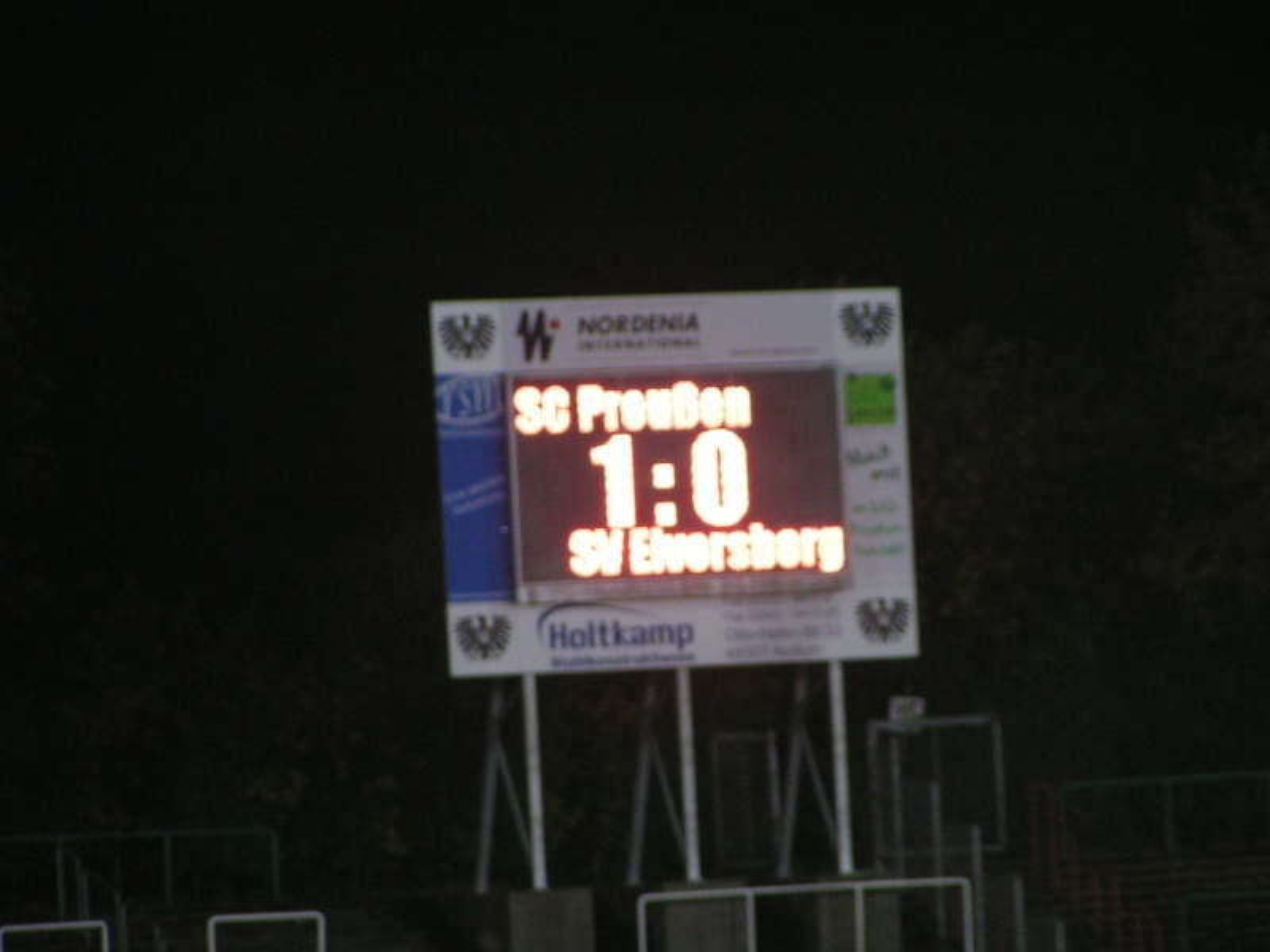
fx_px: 10896
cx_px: 635
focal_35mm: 297
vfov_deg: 5.0
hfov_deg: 6.7
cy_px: 476
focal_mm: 45.4
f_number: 3.5
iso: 200
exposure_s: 1/40
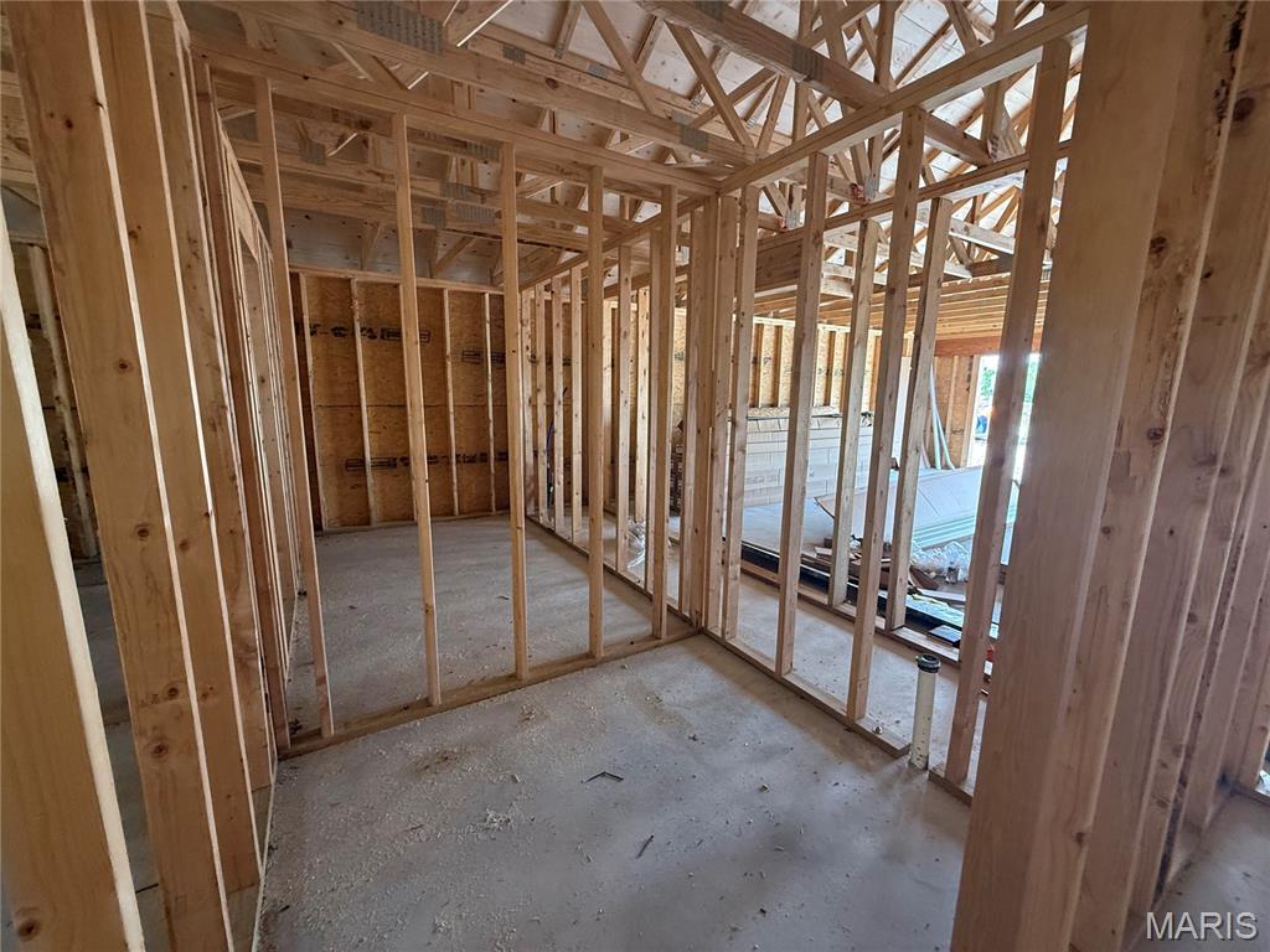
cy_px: 476
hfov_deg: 102.1
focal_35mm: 14
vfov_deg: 85.7
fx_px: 514
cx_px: 635
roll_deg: -1.8
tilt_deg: -10.1
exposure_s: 1/99
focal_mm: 2.22
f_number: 2.2
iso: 320
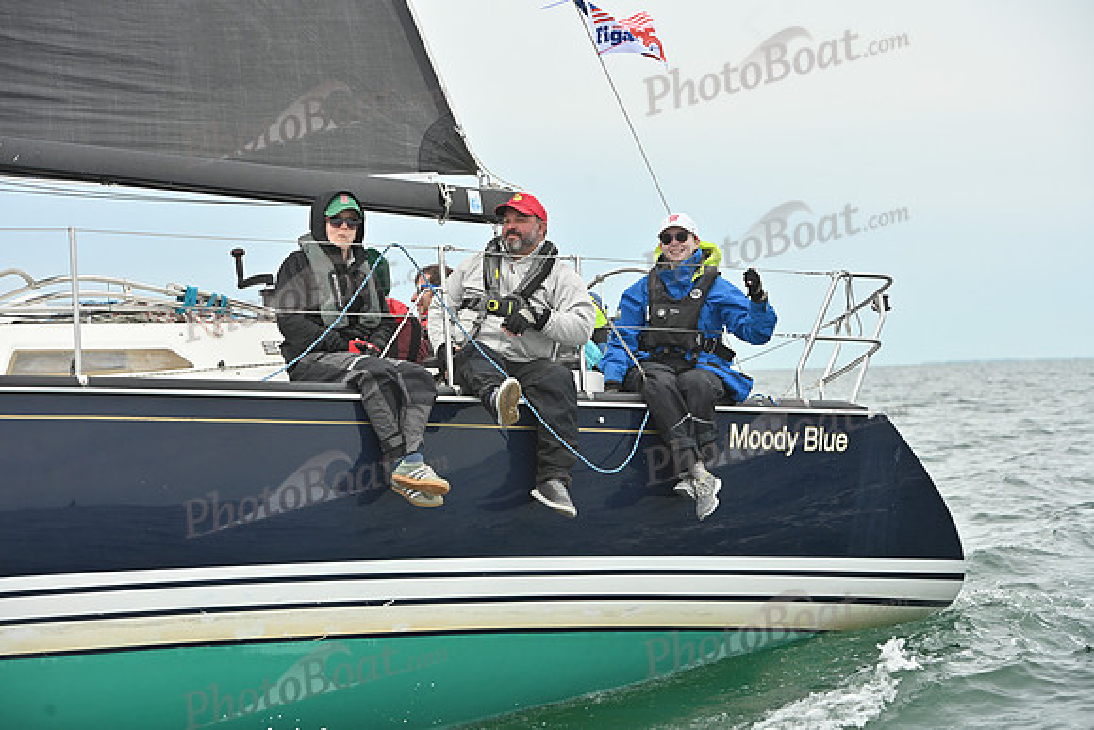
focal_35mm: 140
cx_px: 547
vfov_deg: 9.8
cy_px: 365
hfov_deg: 14.7
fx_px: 4255
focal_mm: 140
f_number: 8
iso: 320
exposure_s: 1/1000
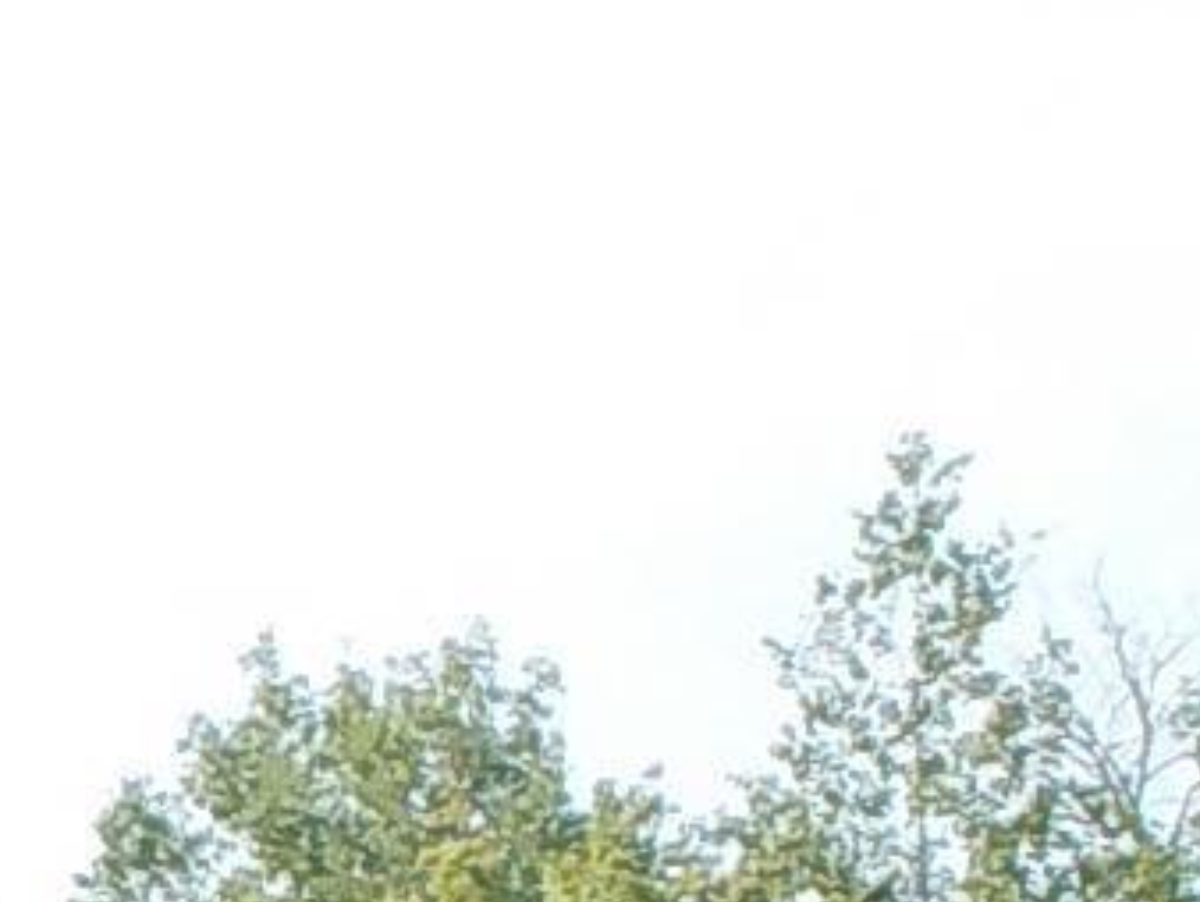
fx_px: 14778
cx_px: -824
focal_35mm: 426
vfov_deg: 3.5
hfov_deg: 4.6
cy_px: 2035
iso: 125
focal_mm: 12.3
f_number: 5.9
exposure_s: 1/200
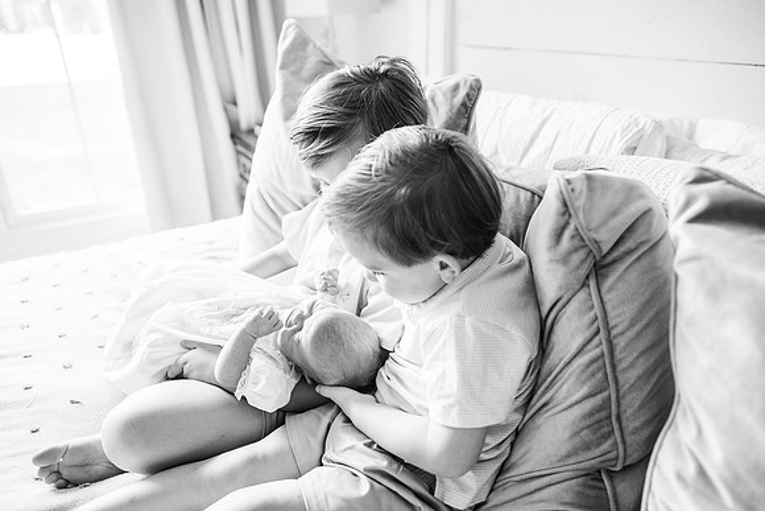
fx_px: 510
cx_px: 382
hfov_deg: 73.7
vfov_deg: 53.2
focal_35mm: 24
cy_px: 256
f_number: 2.8
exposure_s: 1/200
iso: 800
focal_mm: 24
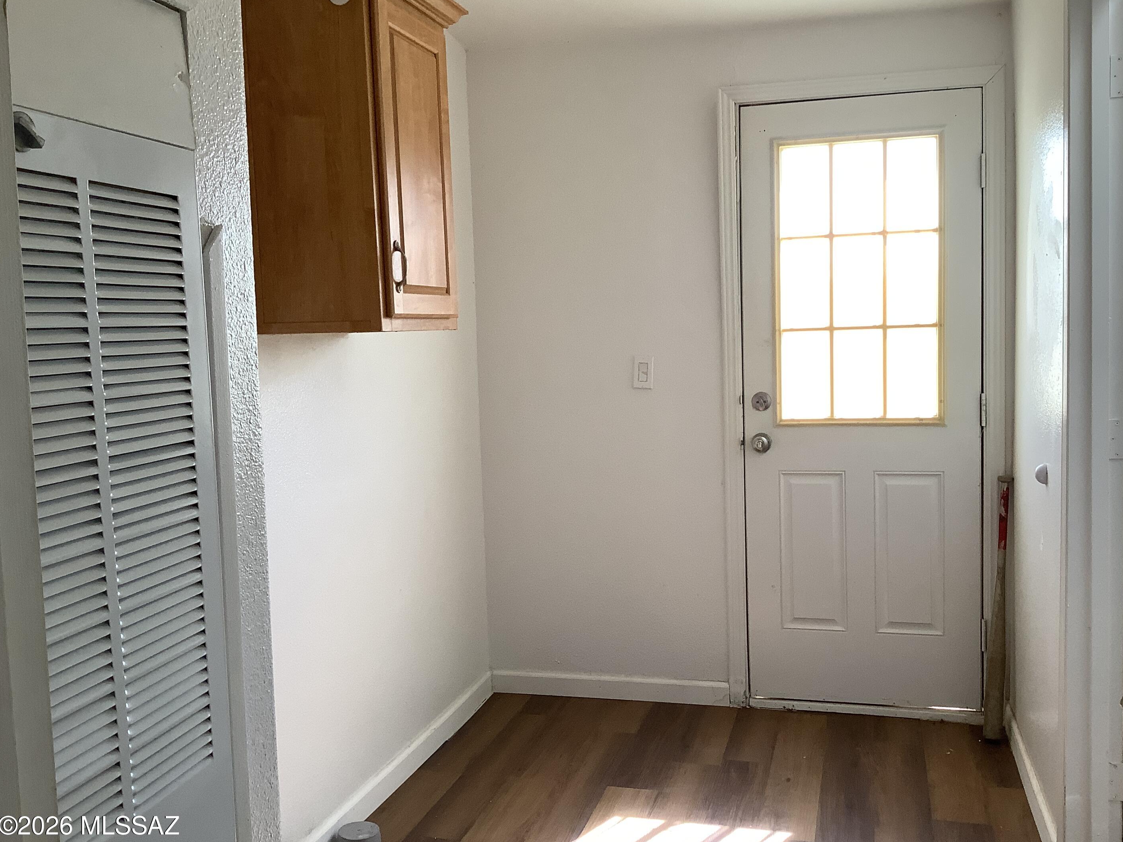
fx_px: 1071
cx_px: 594
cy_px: 419
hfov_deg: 55.3
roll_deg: +2.1
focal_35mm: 33
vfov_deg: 43.0
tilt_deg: -5.2
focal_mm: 3.3
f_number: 2.4
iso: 80
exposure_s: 1/120
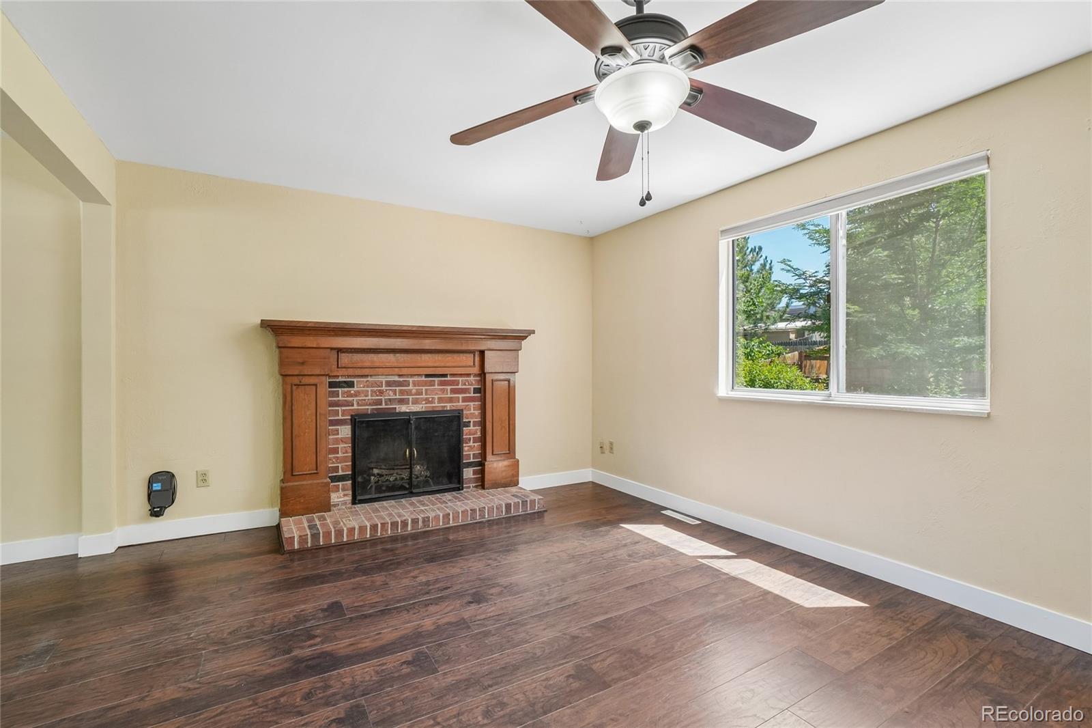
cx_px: 546
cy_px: 364
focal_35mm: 15
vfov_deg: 77.3
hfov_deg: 100.4
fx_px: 455
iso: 400
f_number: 8
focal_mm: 10
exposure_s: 1/40
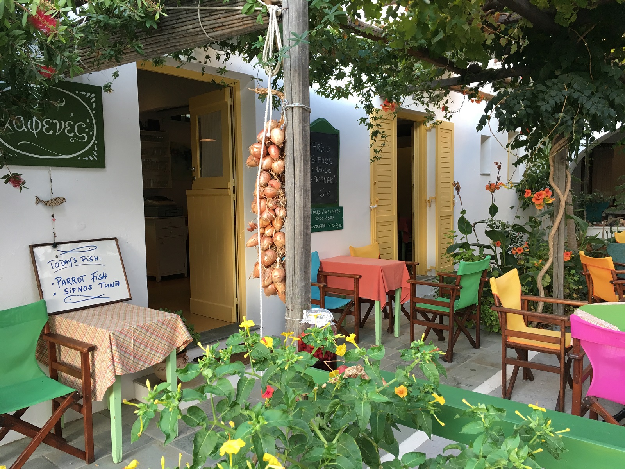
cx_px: 312
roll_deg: +1.3
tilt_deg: -3.4
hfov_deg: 61.7
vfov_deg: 48.2
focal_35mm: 29
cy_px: 234
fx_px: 524
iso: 25
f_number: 2.2
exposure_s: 1/33
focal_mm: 4.15
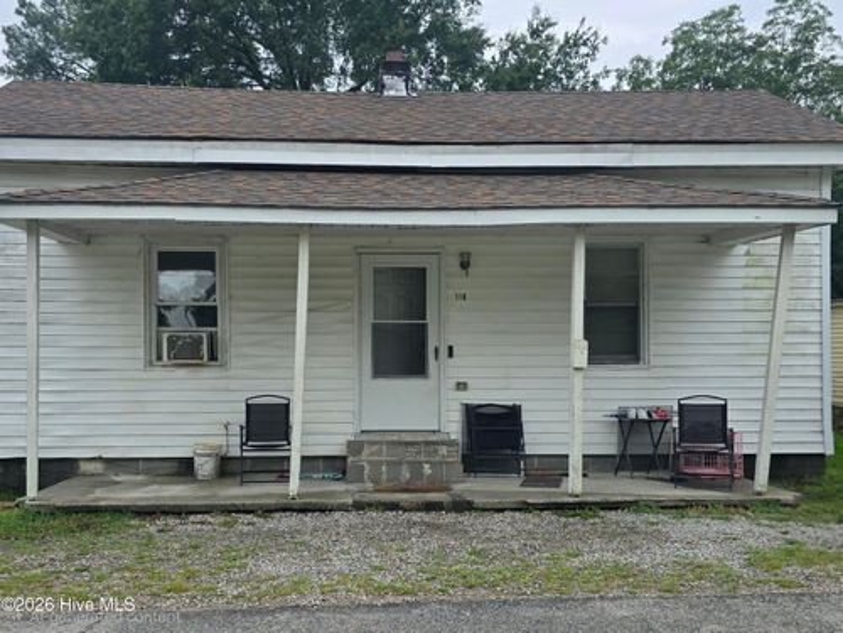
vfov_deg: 58.9
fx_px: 560
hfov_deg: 73.9
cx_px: 422
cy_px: 316
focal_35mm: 23
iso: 12
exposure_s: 1/625
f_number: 1.7
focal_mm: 6.3
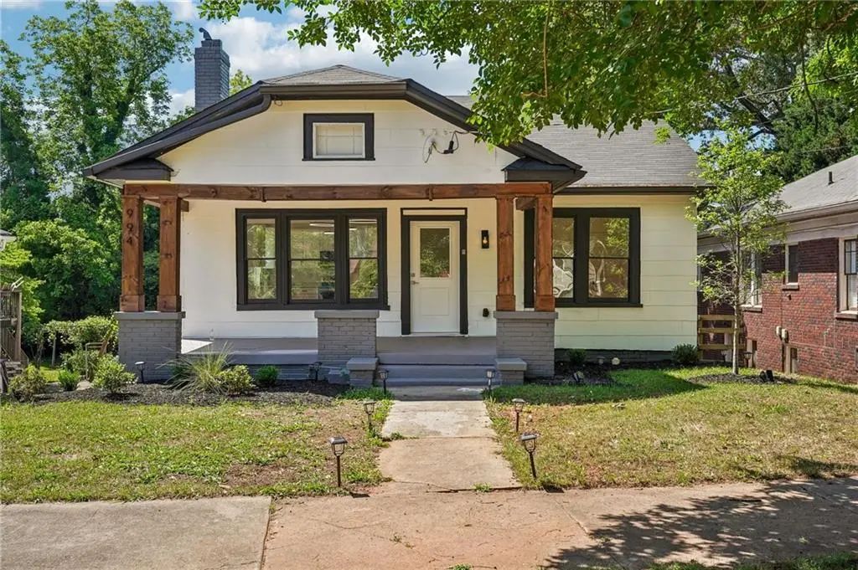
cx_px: 429
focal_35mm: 34
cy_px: 285
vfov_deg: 38.3
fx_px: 822
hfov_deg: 55.1
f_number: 8
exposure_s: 1/1000
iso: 800
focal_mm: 34.5
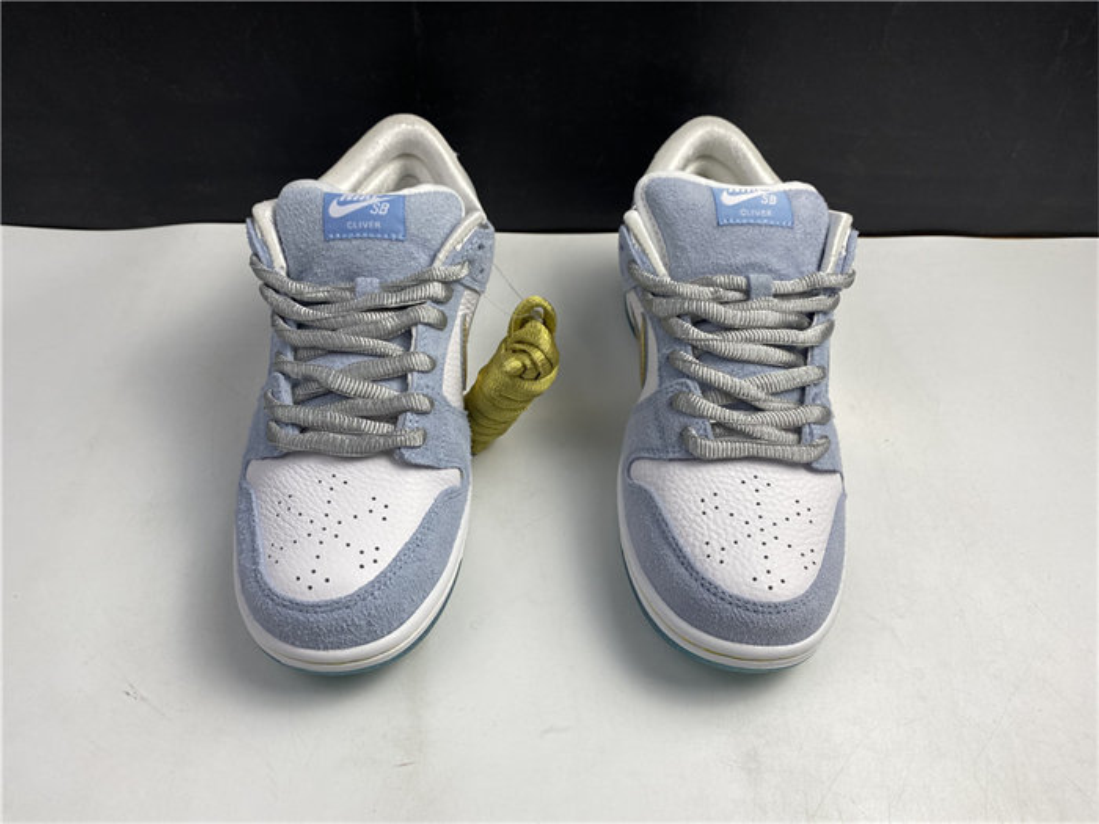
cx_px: 550
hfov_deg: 67.3
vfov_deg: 53.1
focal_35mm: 26
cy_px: 412
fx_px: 825
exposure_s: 1/115
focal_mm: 4.25
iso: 32
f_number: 1.8
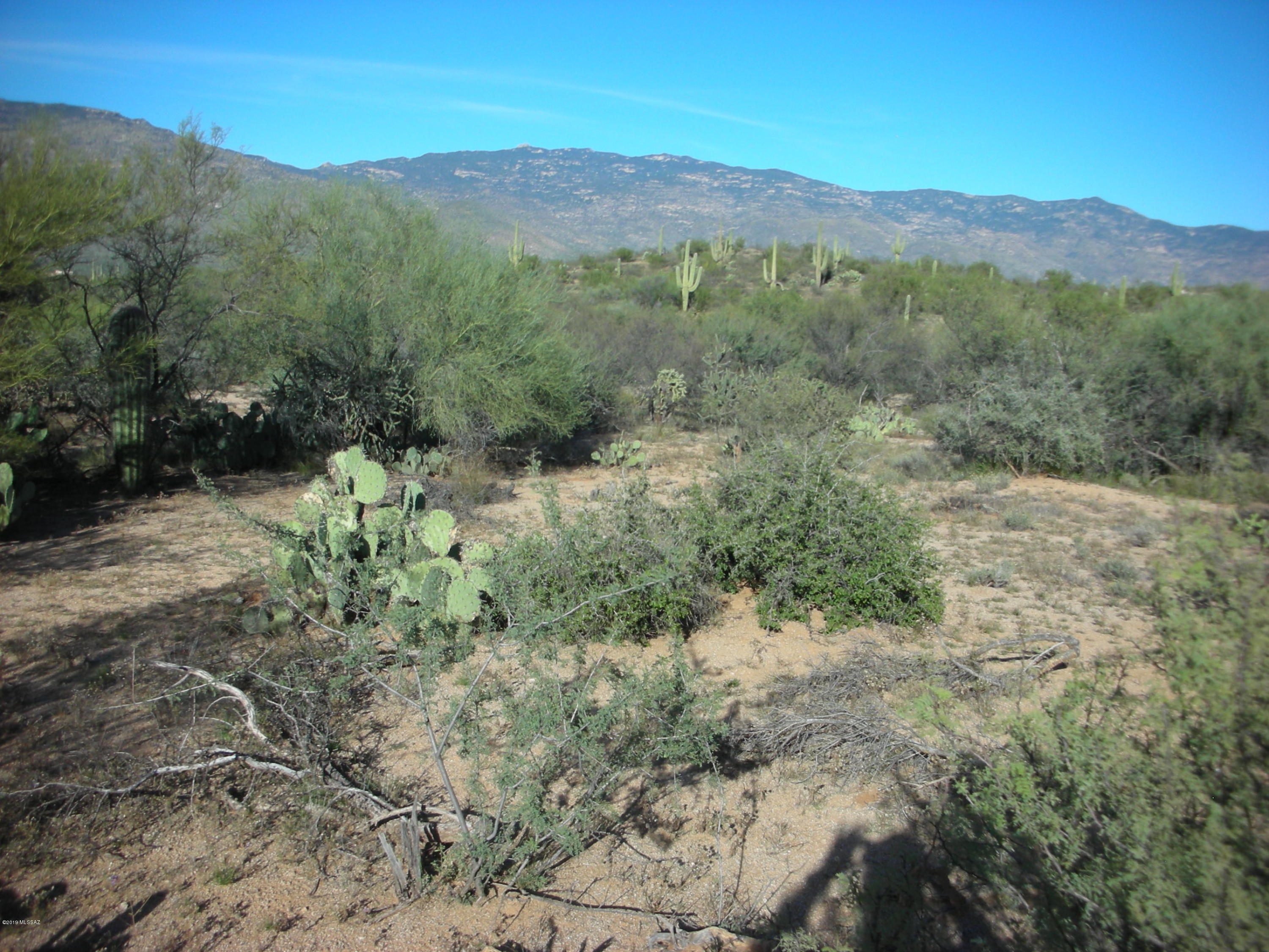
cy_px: 476
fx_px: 1283
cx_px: 634
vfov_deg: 40.7
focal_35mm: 35
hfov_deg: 52.6
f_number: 8.5
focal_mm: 5.8
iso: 50
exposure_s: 1/94.8
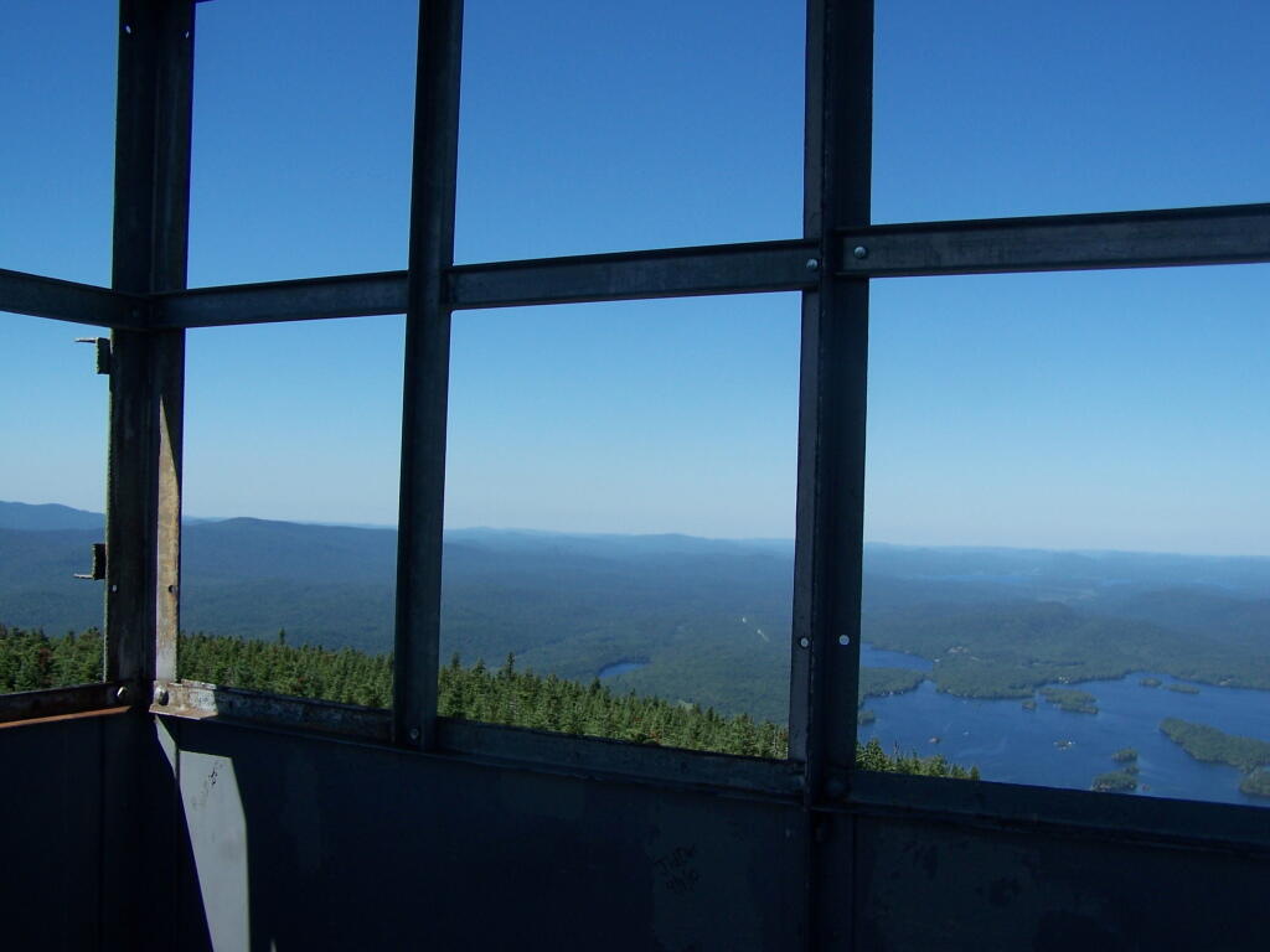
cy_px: 476
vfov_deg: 37.7
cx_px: 635
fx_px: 1394
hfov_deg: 49.0
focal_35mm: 38
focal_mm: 6.3
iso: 80
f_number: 4
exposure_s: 1/1000
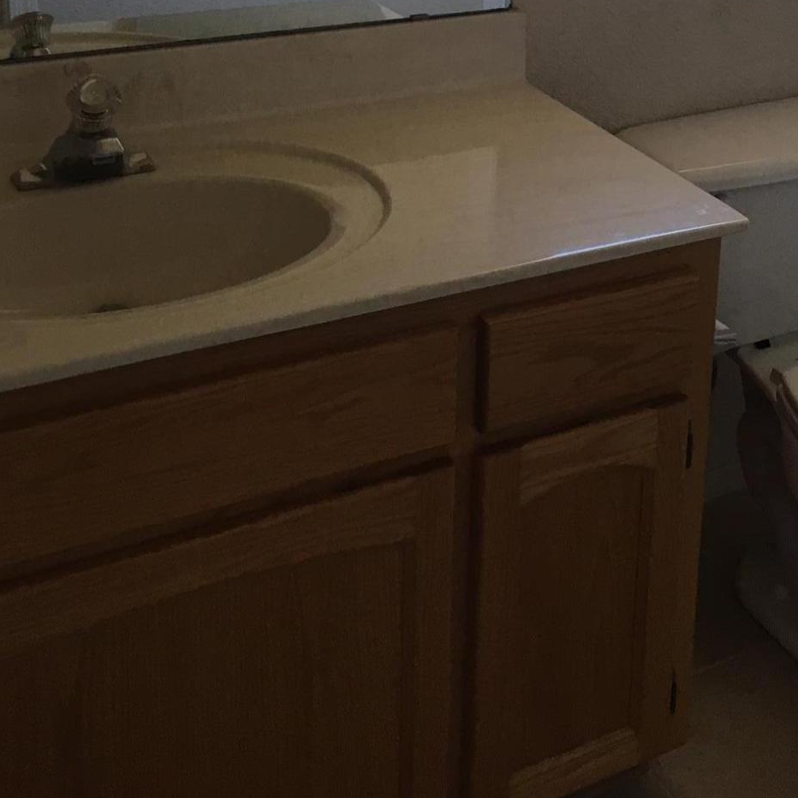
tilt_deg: -15.1
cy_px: -4
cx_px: 562
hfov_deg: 30.7
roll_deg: -0.8
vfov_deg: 29.0
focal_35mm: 55
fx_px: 1434
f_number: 2.2
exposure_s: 1/30
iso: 32
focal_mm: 4.15
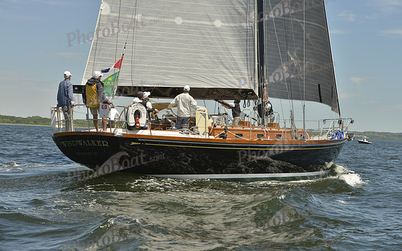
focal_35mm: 72
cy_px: 120
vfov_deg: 18.1
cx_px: 201
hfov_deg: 28.6
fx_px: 789
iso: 280
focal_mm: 70
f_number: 8
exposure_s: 1/1600
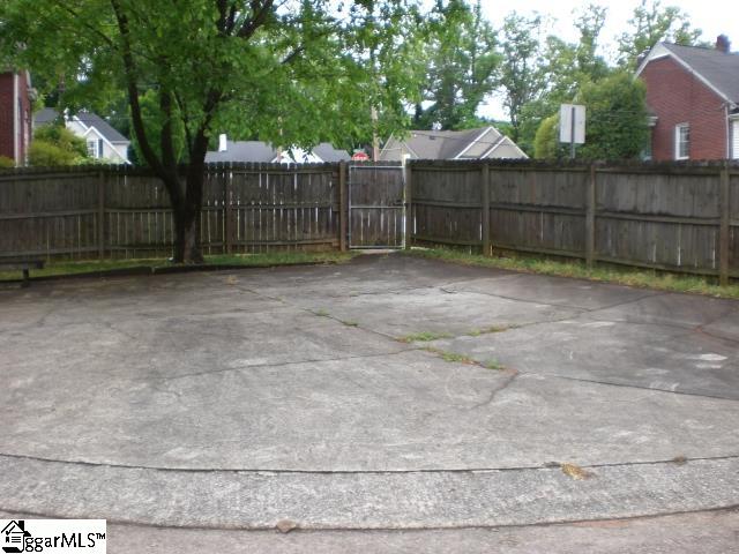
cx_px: 370
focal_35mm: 38
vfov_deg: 37.7
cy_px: 277
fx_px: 811
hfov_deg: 49.0
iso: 50
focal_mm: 6.3
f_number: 3.1
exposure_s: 1/250
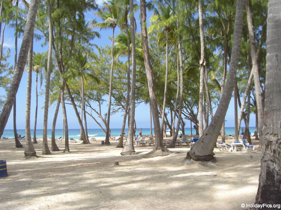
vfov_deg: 37.7
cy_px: 105
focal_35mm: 38
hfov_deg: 49.0
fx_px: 308
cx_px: 140
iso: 64
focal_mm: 6.2
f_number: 2.7
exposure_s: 1/800
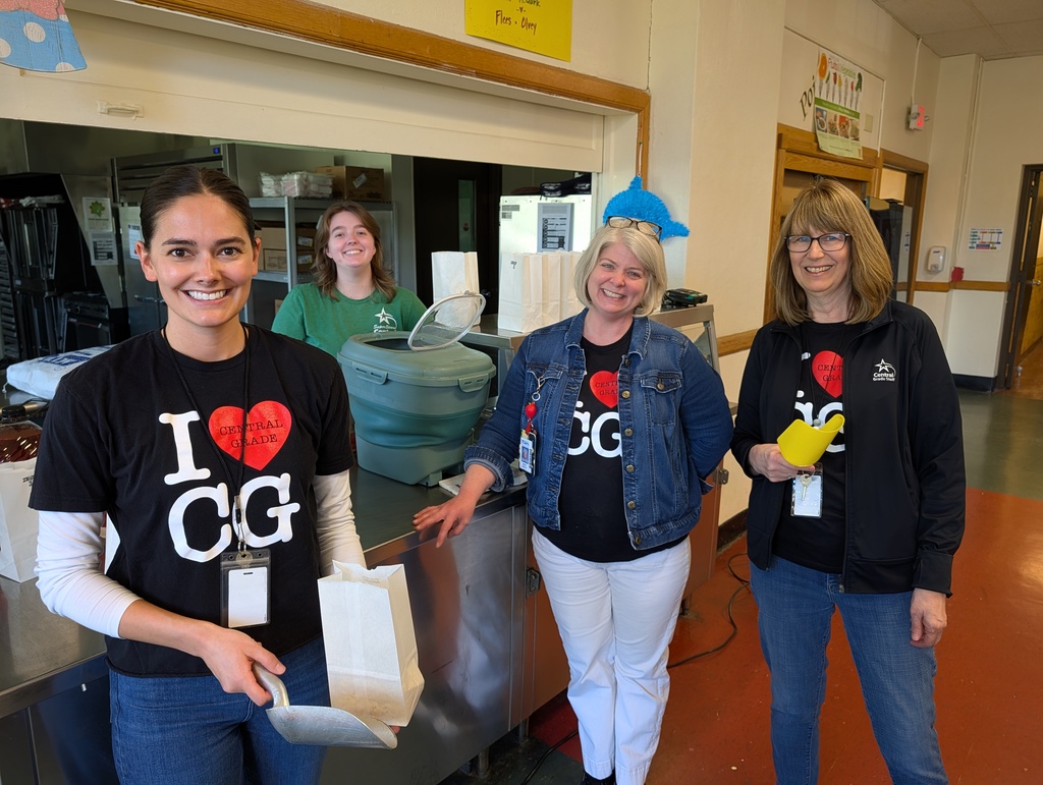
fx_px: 724
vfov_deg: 56.9
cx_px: 522
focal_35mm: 24
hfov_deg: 71.5
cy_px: 392
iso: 80
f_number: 1.68
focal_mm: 6.9
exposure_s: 1/40
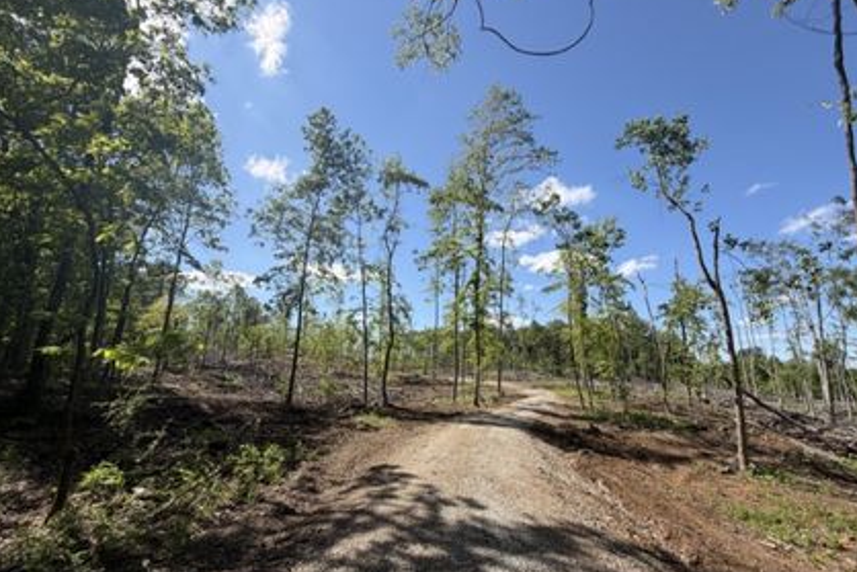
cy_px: 300
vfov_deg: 77.3
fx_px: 357
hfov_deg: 100.4
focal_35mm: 15
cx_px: 434
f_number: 2.2
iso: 25
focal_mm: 2.22
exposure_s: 1/770
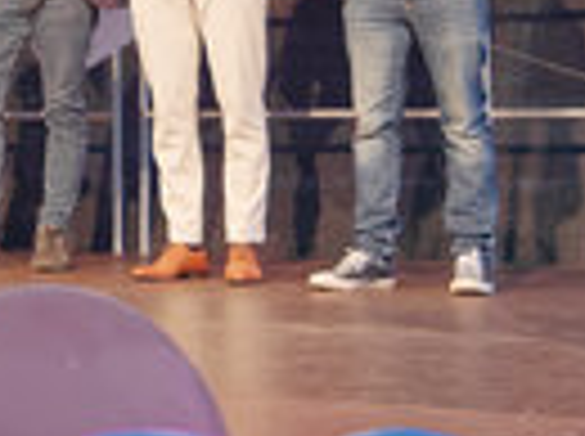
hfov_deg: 16.5
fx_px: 1872
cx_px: -243
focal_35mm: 111
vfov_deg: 13.0
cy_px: -72
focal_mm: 18
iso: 3200
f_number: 3.9
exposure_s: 1/250
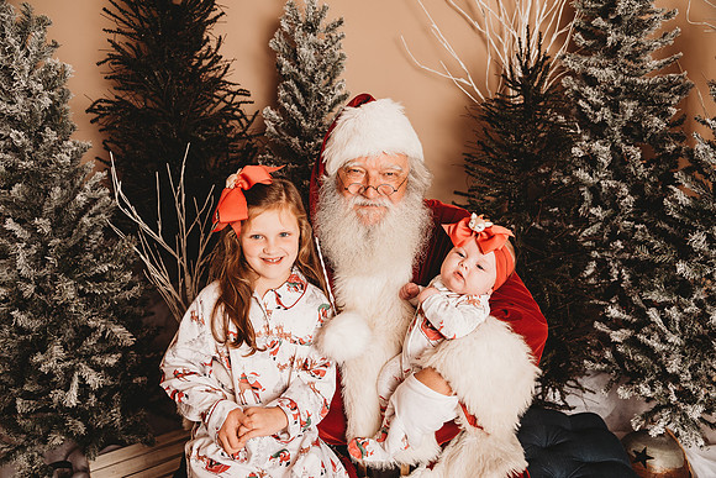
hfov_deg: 61.9
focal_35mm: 30
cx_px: 358
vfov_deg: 43.6
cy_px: 239
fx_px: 597
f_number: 4
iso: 100
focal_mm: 30
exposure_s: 1/160
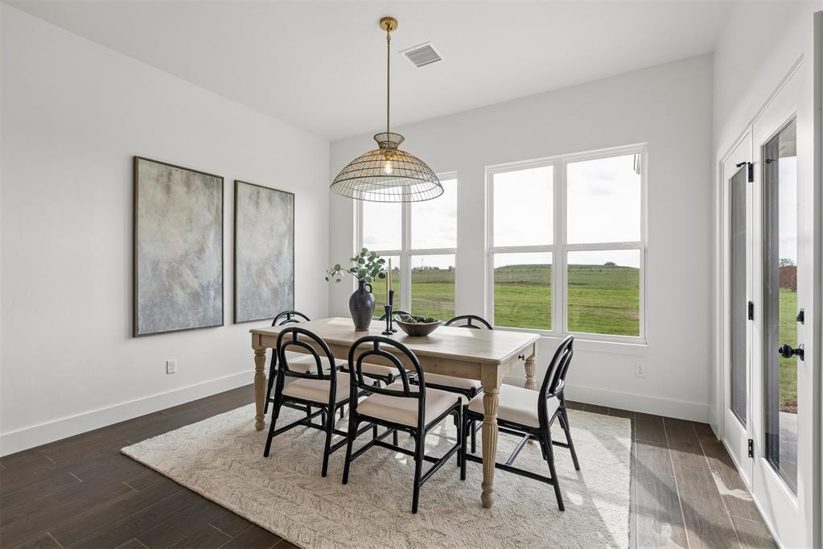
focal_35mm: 16
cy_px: 274
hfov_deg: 96.7
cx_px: 412
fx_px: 366
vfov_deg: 73.7
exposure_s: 1/80
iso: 200
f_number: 8
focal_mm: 16
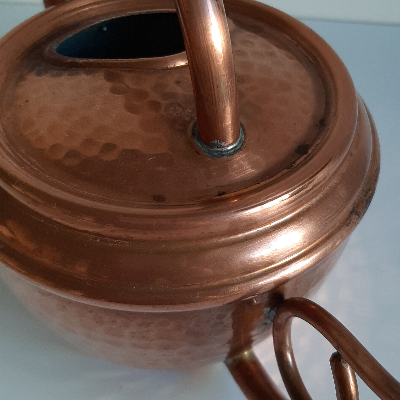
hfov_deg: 40.6
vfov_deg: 40.9
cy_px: 192
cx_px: 250
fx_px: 536
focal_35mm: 41
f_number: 1.7
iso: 64
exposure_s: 1/60
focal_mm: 3.93
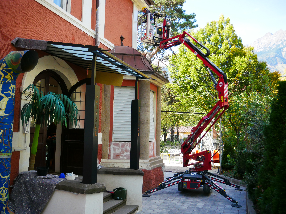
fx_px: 281
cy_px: 107
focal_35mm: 34
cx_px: 143
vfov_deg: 41.8
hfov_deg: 53.9
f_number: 4
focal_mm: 17
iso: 800
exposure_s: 1/640
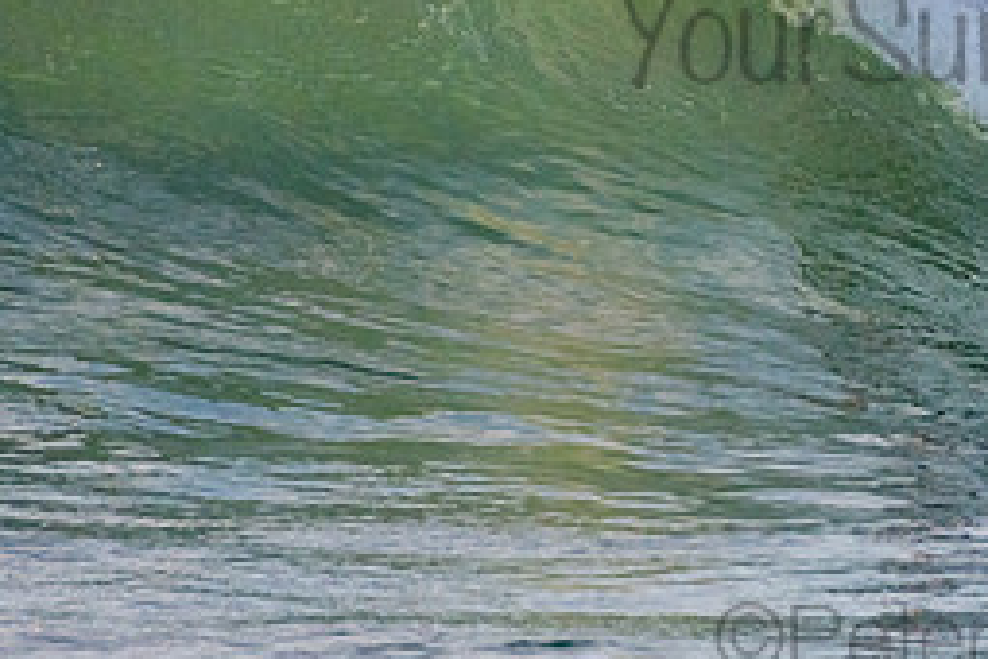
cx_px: 1015
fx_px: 38721
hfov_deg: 1.5
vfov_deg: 1.0
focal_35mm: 1411
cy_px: -6
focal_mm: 400
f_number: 5.6
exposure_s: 1/1250
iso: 800
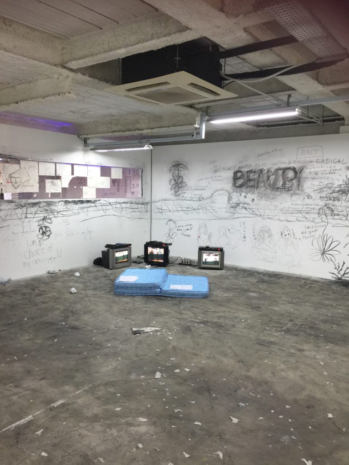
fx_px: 390
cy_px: 232
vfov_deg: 61.7
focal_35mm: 29
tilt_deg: -5.0
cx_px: 174
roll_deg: -1.1
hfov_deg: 48.2
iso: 50
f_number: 2.2
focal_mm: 4.15
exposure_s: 1/33
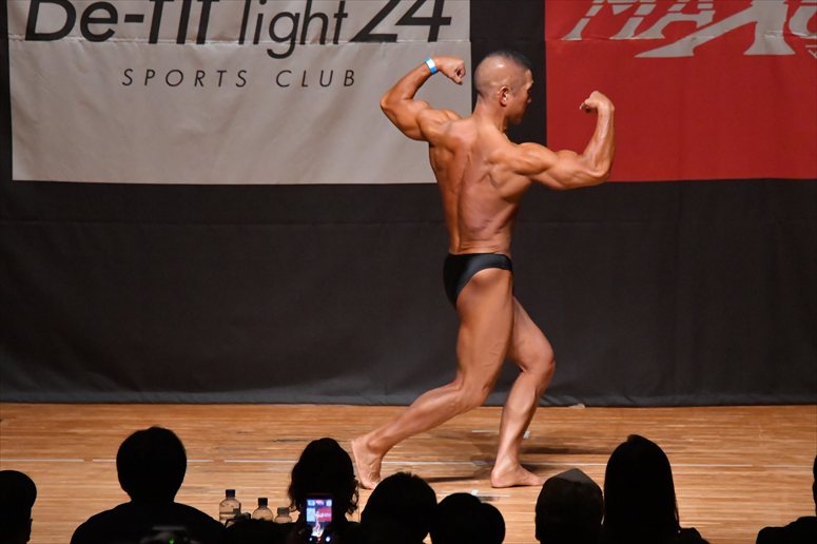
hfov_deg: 7.6
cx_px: 408
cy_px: 272
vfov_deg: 5.1
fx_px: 6125
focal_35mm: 270
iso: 10000
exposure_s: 1/400
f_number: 5.6
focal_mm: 180
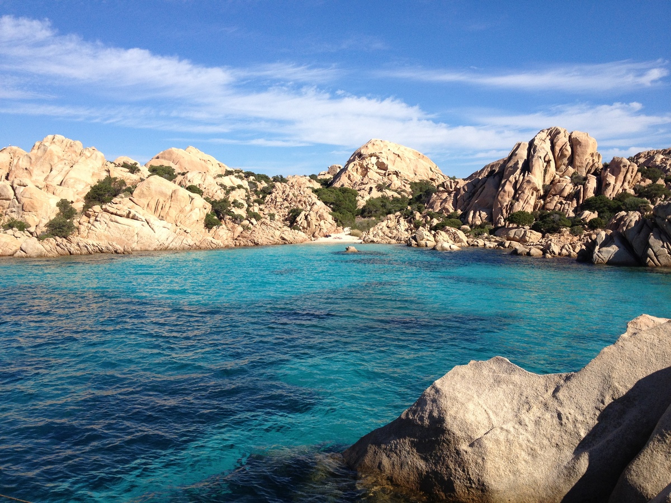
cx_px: 336
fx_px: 678
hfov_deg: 52.6
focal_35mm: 35
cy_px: 252
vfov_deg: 40.7
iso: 64
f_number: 2.4
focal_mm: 4.28
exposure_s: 1/1905
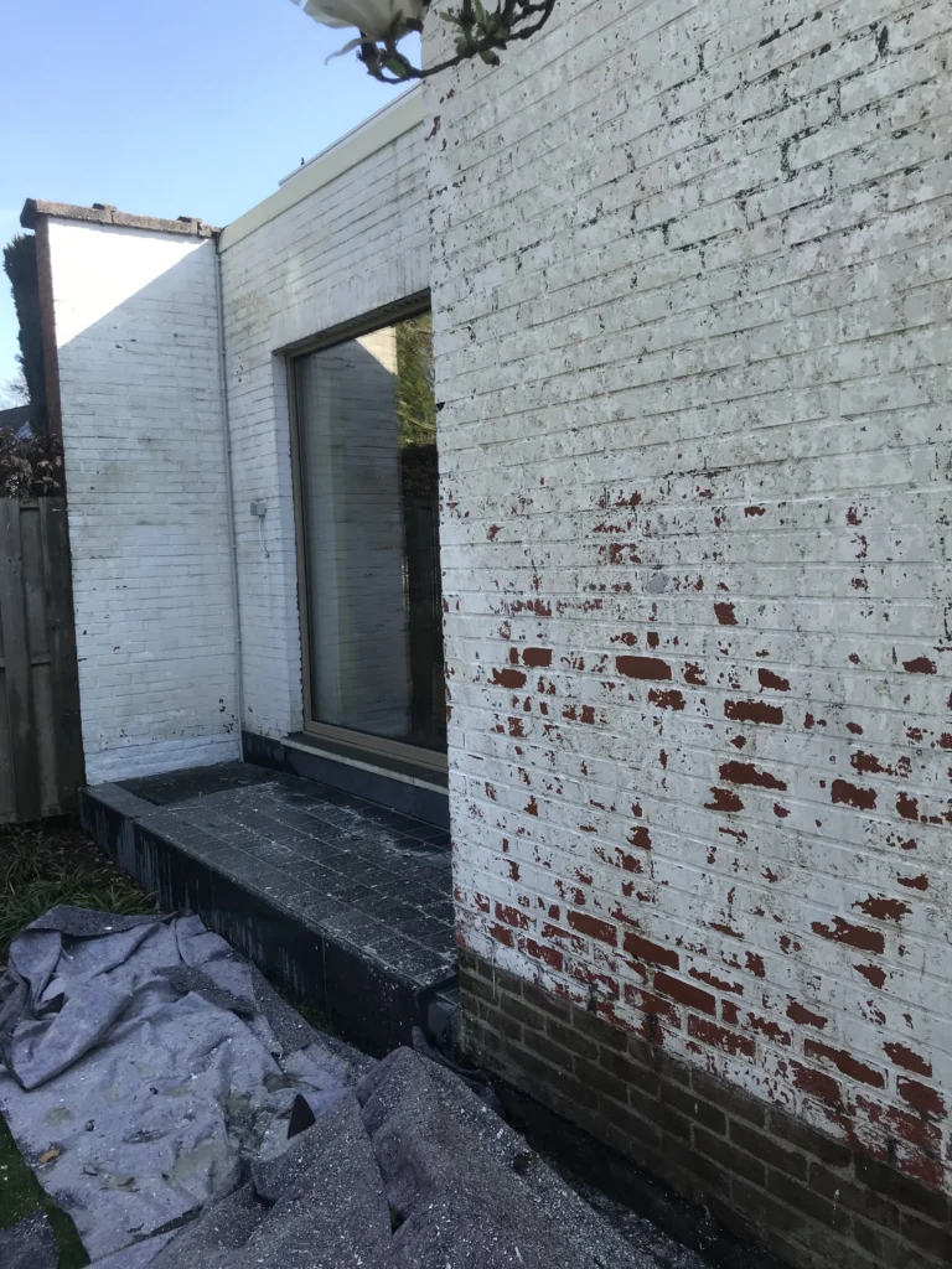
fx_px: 1027
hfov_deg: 49.7
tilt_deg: -2.7
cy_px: 634
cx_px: 476
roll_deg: +1.9
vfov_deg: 63.4
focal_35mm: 28
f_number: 1.8
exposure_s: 1/669
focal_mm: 3.99
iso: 20
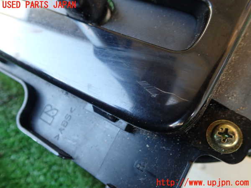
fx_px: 218
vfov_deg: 46.8
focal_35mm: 30
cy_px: 94
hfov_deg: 60.0
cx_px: 126
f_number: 2.3
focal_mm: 5.4
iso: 200
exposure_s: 1/40
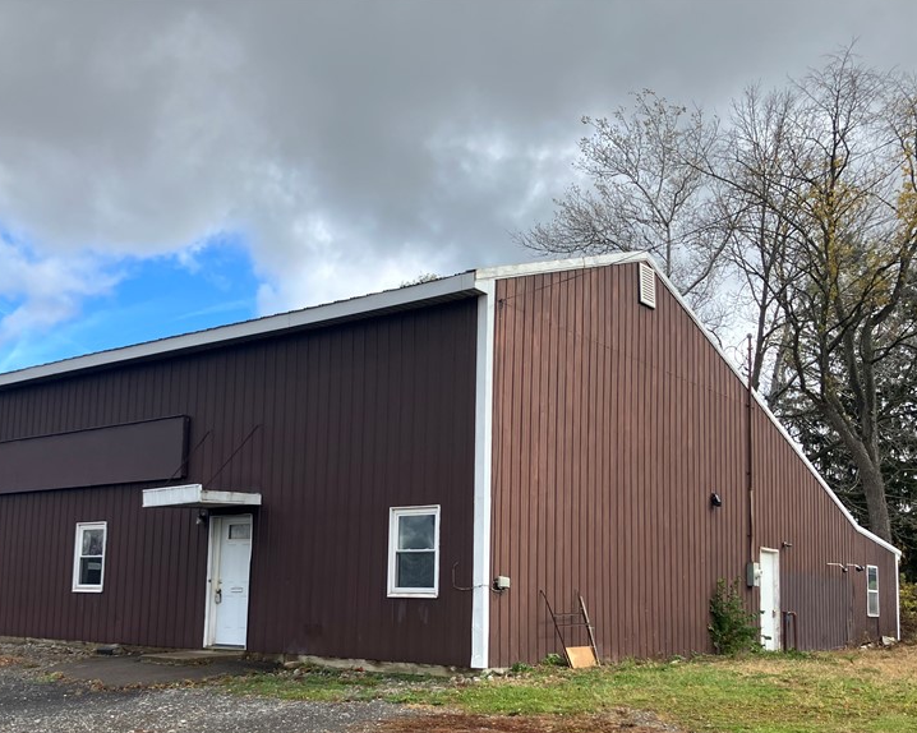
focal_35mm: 39
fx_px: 1058
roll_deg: -0.7
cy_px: 484
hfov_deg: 46.7
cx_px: 390
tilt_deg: +7.4
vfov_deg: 37.8
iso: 32
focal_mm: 3.99
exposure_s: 1/972
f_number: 1.8
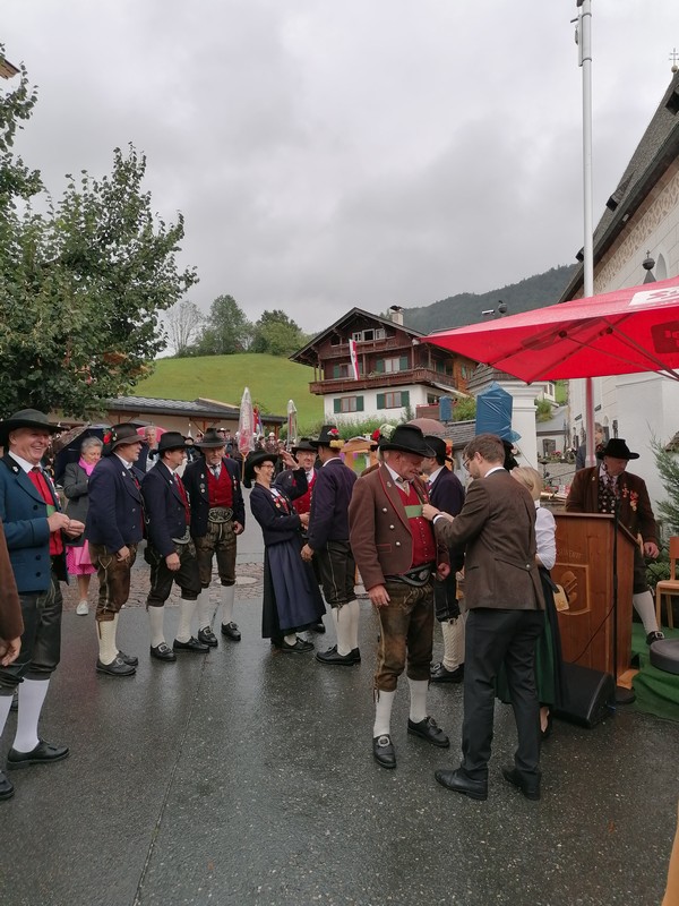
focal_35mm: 27
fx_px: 706
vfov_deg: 65.3
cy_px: 453
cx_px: 340
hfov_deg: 51.4
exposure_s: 1/296
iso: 50
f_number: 1.8
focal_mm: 4.75
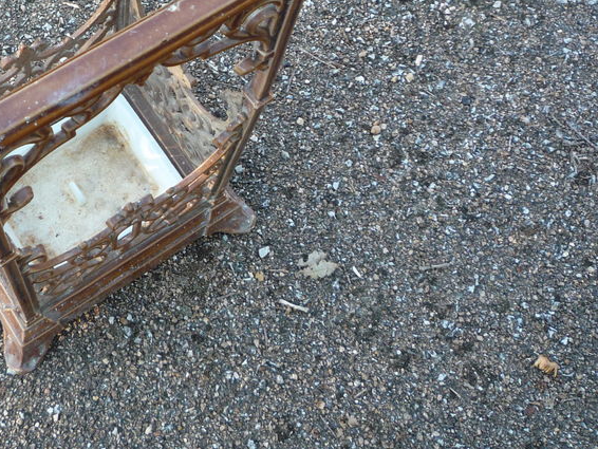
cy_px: 57
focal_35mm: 53
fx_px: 916
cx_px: 129
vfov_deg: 26.7
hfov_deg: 35.1
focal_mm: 5.2
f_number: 3.3
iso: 100
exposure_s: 1/40
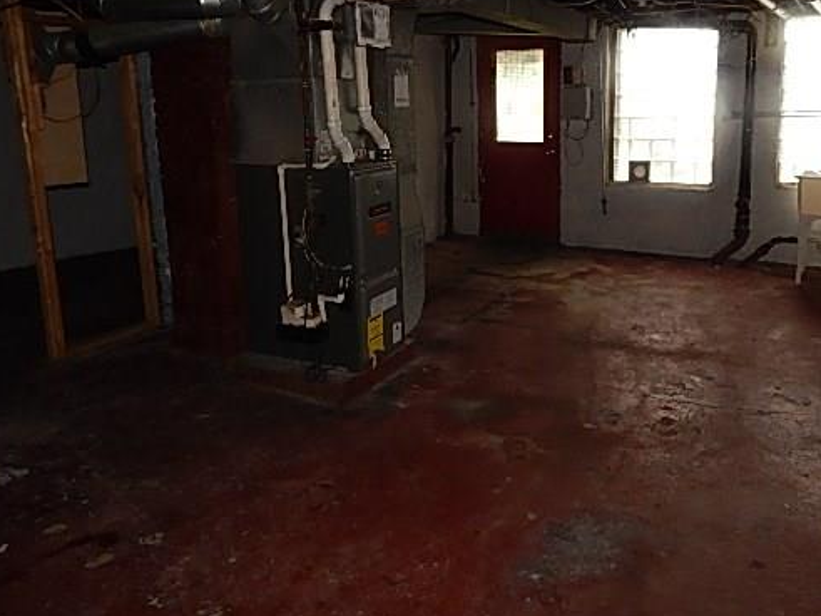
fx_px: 711
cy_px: 223
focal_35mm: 30
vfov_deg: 46.3
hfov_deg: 59.8
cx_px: 463
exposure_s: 1/30
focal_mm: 4
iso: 200
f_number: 3
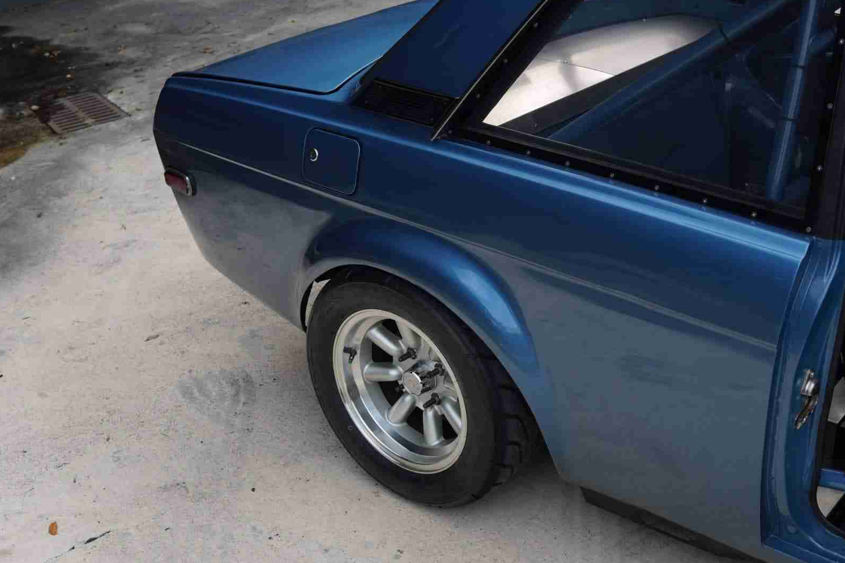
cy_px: 282
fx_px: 1080
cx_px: 422
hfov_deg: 42.7
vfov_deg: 29.3
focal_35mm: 46
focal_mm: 30
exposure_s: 1/100
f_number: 5
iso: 100
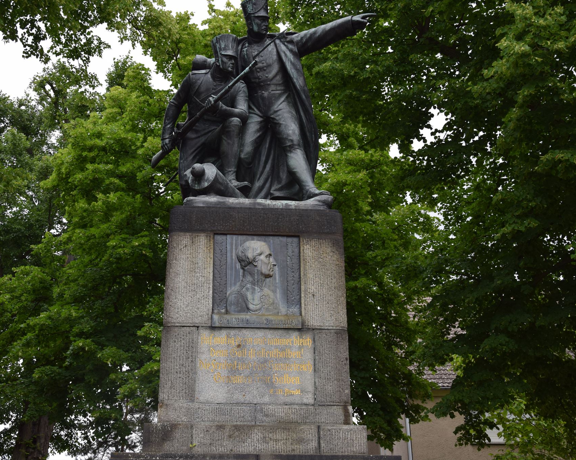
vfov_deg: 35.2
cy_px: 228
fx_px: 726
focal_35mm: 43
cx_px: 249
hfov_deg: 43.2
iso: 100
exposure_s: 1/200
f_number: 7.1
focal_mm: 25
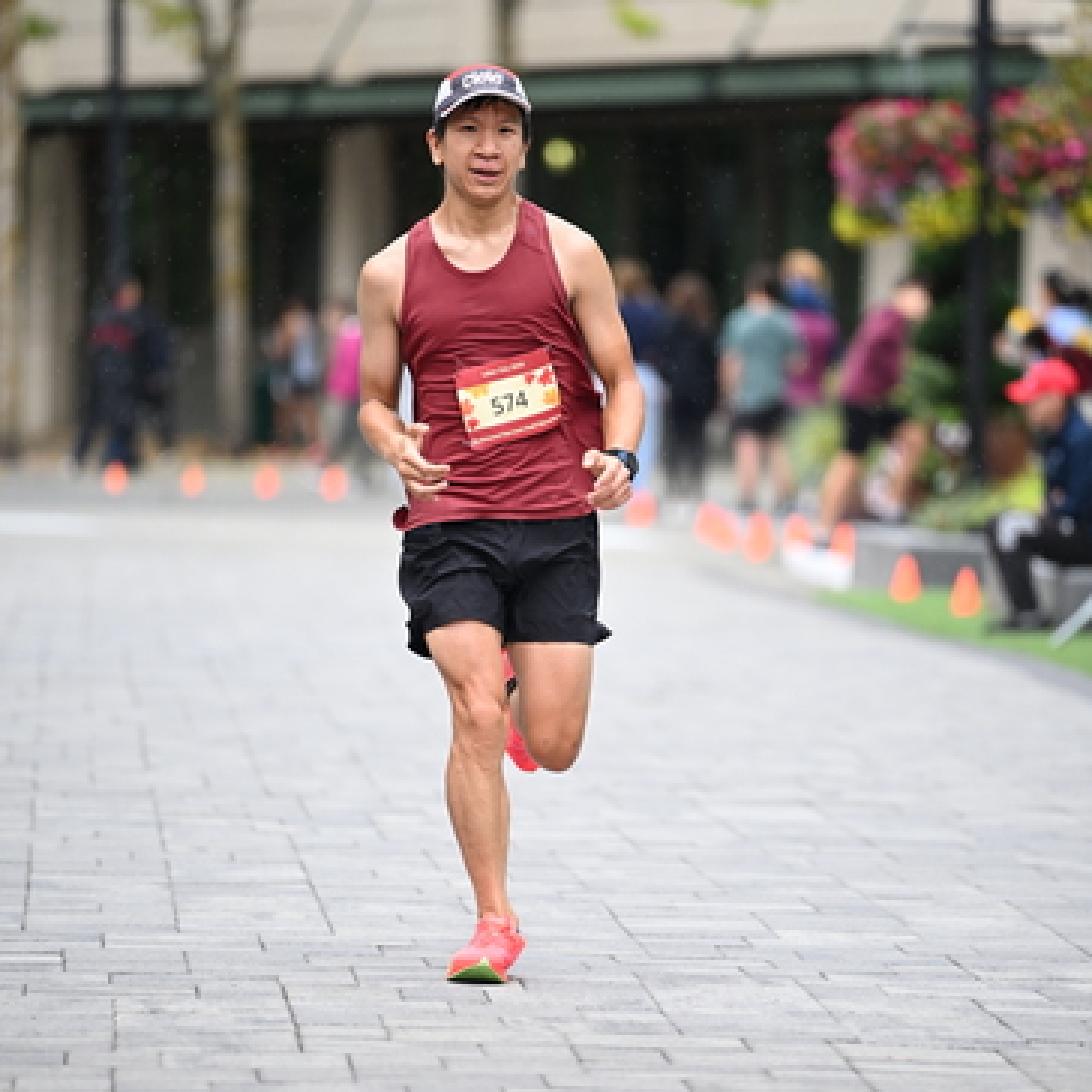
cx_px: 548
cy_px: 576
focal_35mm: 257
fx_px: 9172
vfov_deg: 6.8
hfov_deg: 6.8
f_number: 2.8
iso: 1250
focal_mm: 200
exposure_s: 1/1600
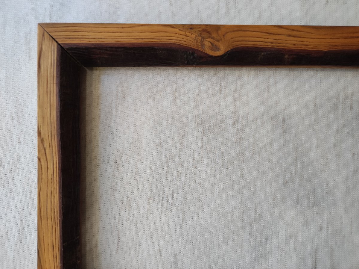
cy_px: 134
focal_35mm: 25
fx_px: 259
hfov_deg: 69.4
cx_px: 180
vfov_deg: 54.8
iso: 650
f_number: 1.79
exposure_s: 1/50
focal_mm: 4.7
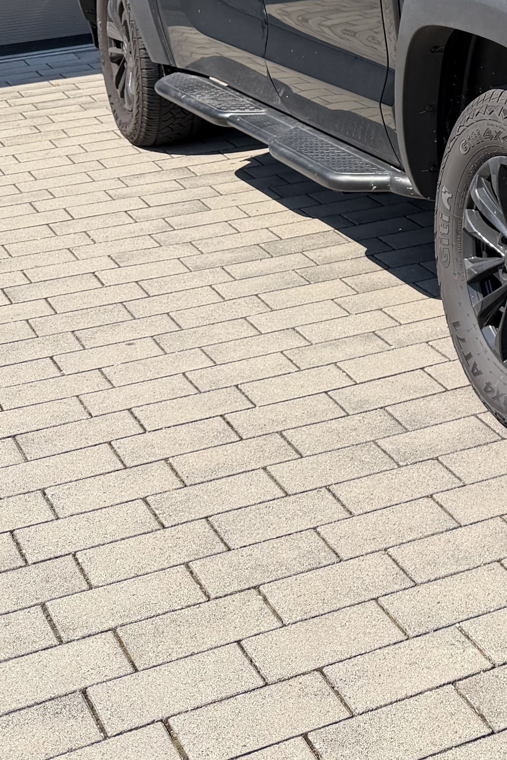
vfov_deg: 27.9
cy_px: -3
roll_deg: +1.1
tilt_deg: -7.5
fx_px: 1436
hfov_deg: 17.3
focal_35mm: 68
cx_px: 837
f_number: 1.78
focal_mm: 6.76
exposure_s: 1/2525
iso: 80
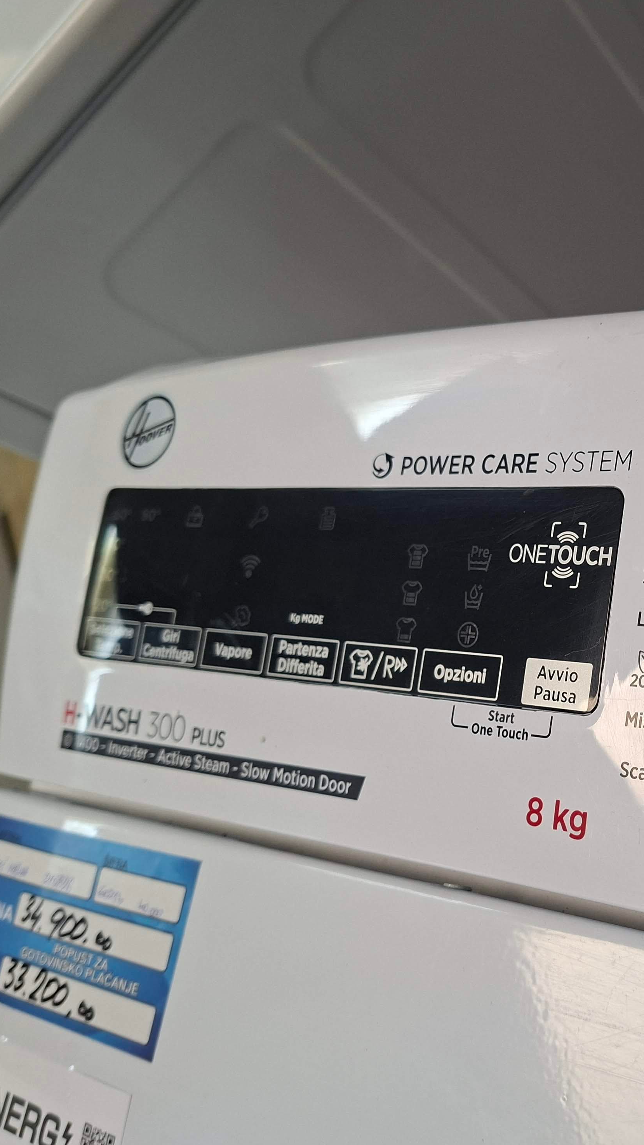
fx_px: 1032
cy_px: 579
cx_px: 619
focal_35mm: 34
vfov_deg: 58.0
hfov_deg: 32.3
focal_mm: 5.54
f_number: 1.8
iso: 160
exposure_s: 1/100
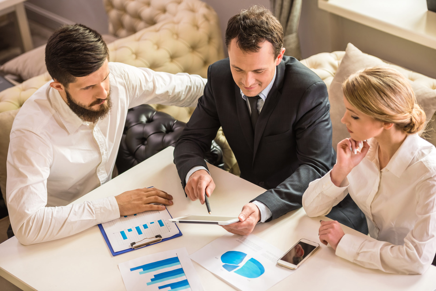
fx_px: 1212
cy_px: 146
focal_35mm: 100
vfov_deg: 13.7
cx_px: 218
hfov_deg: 20.4
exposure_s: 1/125
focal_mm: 100
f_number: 2.8
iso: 400
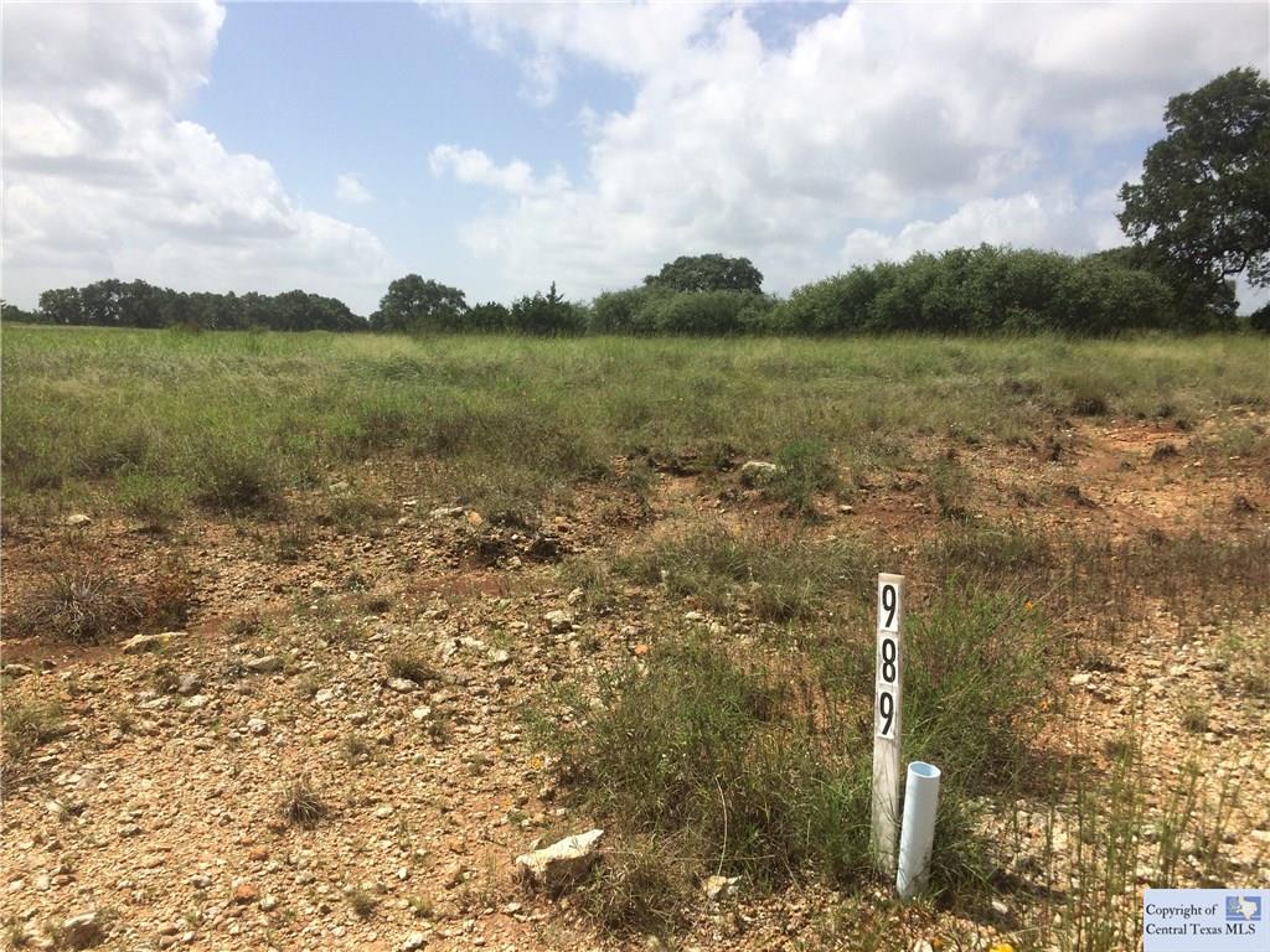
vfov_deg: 48.2
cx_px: 635
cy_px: 476
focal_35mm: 29
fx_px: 1064
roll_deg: -1.2
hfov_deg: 61.7
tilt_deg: -6.5
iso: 32
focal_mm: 4.15
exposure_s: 1/3425
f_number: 2.2
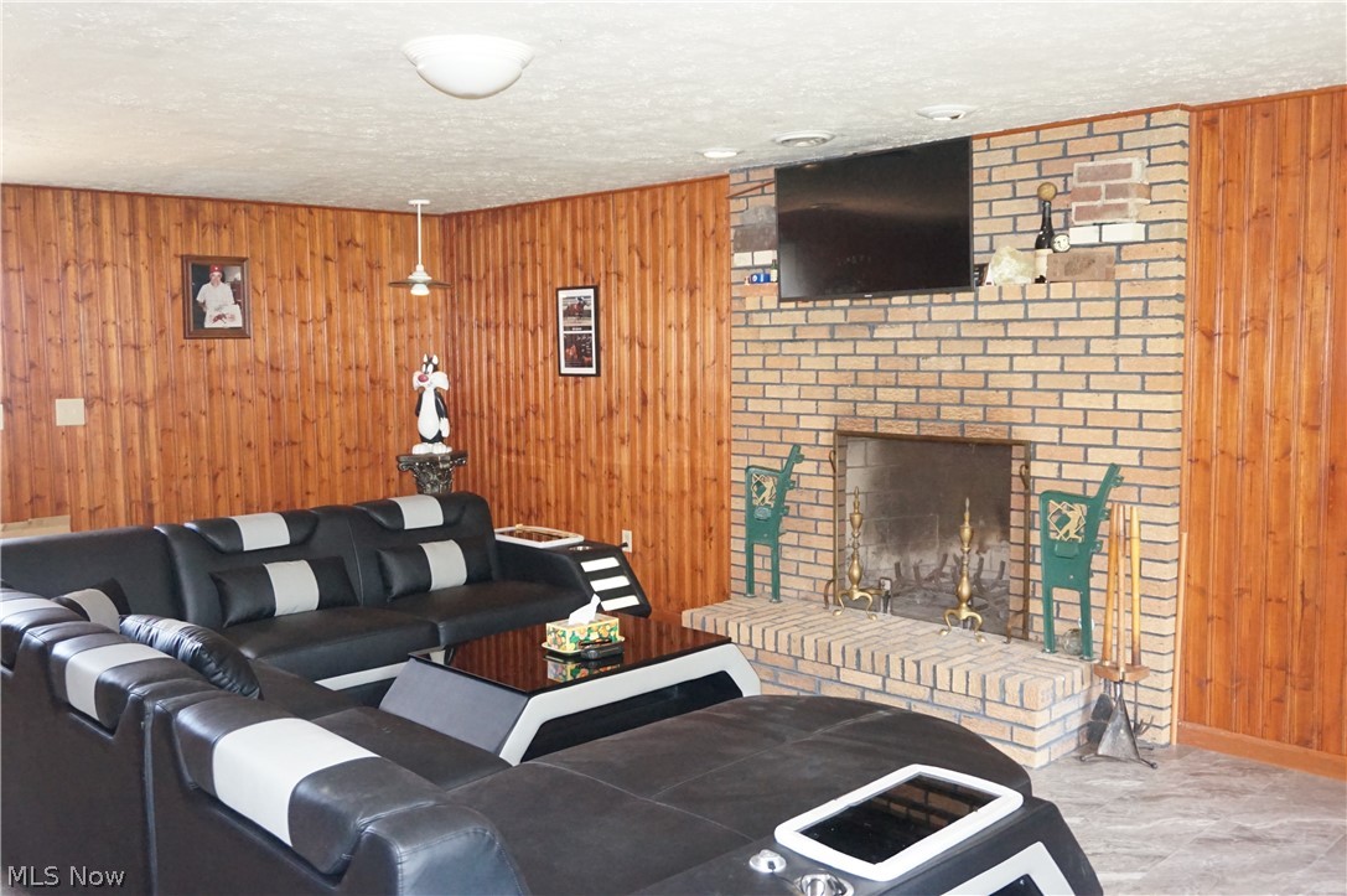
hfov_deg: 59.5
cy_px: 448
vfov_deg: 41.7
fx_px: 1178
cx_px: 674
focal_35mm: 32
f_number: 4
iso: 3200
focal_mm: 21
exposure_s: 1/80
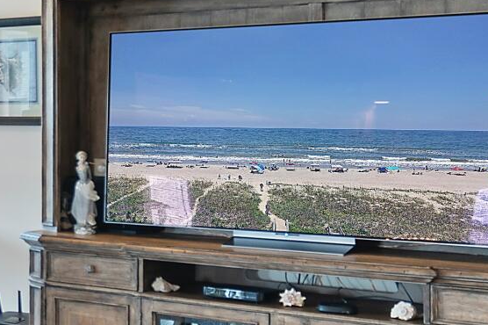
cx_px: -349
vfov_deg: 16.8
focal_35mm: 81
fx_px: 1097
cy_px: 135
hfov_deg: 19.7
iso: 100
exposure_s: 1/3
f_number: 4.5
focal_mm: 10
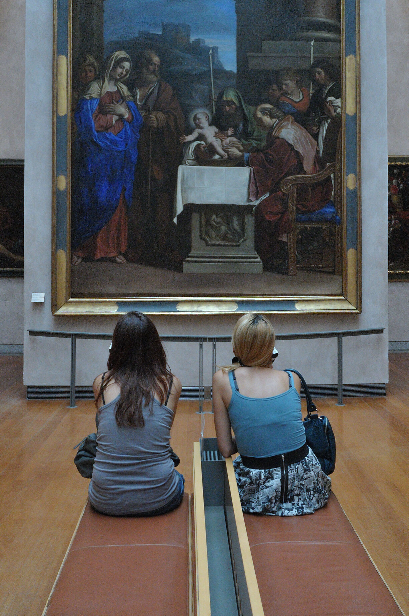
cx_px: 218
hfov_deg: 34.1
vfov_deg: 49.0
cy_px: 223
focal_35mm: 39
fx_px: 666
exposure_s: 1/125
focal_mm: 20
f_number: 5.6
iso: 1600
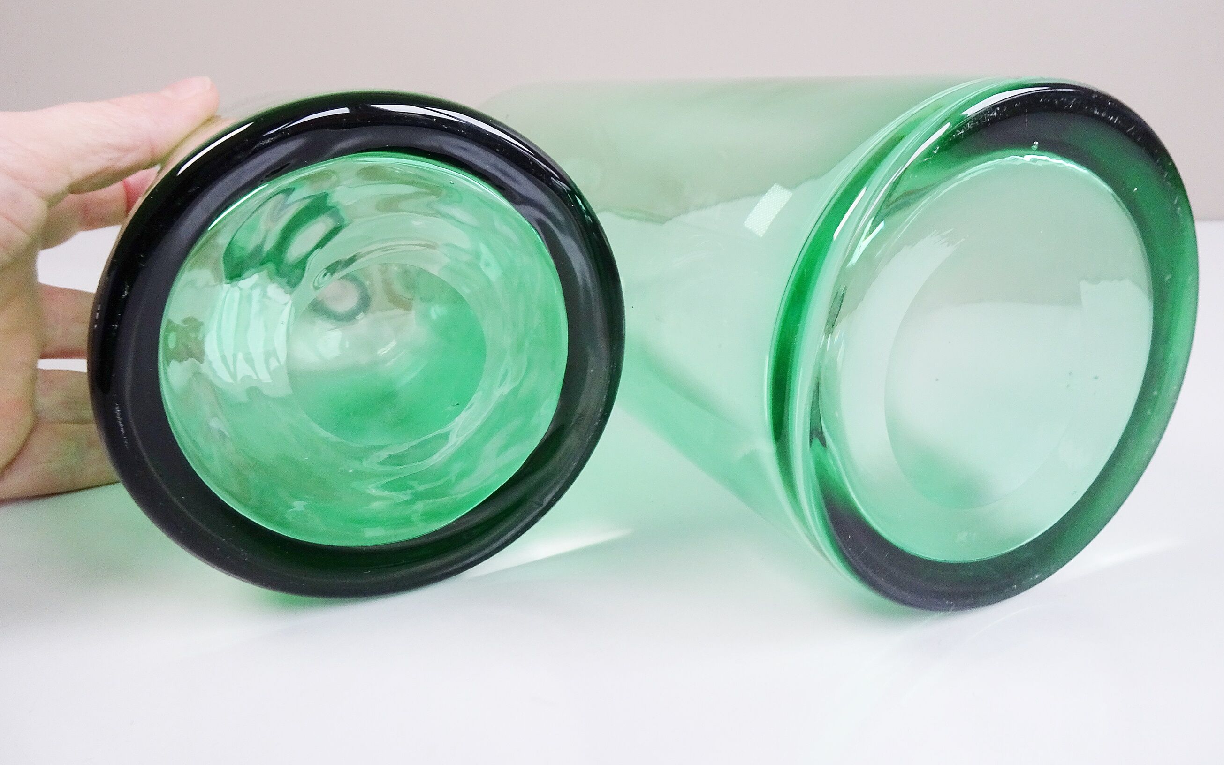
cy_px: 303
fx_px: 867
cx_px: 625
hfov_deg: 70.4
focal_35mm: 26
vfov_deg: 47.3
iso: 160
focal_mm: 4.1
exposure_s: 1/30
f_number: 3.5
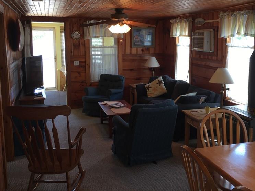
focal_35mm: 40
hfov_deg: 46.5
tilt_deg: -5.9
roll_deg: -0.2
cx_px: 154
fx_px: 295
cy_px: 79
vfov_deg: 35.9
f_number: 2.2
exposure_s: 1/44
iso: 25
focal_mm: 4.15
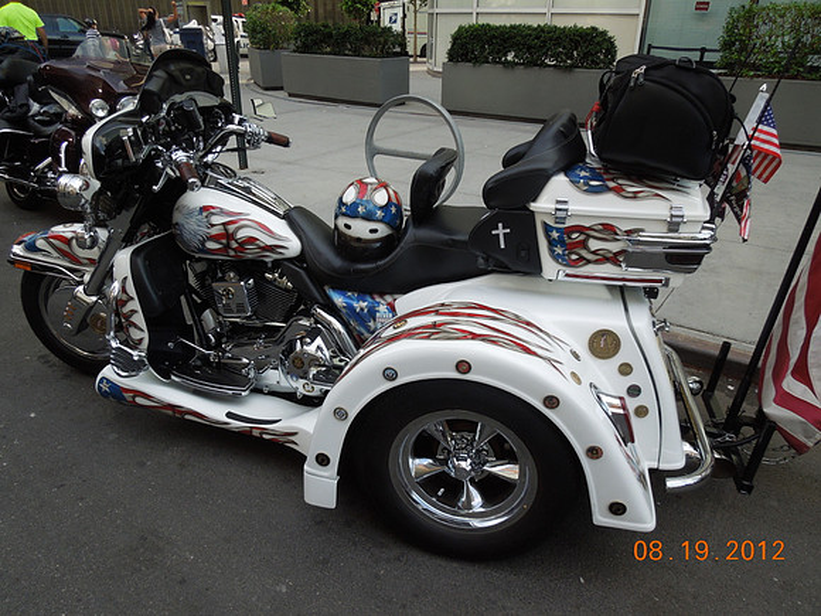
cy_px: 308
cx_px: 410
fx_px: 593
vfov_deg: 54.9
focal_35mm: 25
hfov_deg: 69.4
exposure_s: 1/160
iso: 100
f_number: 3.3
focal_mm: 4.5
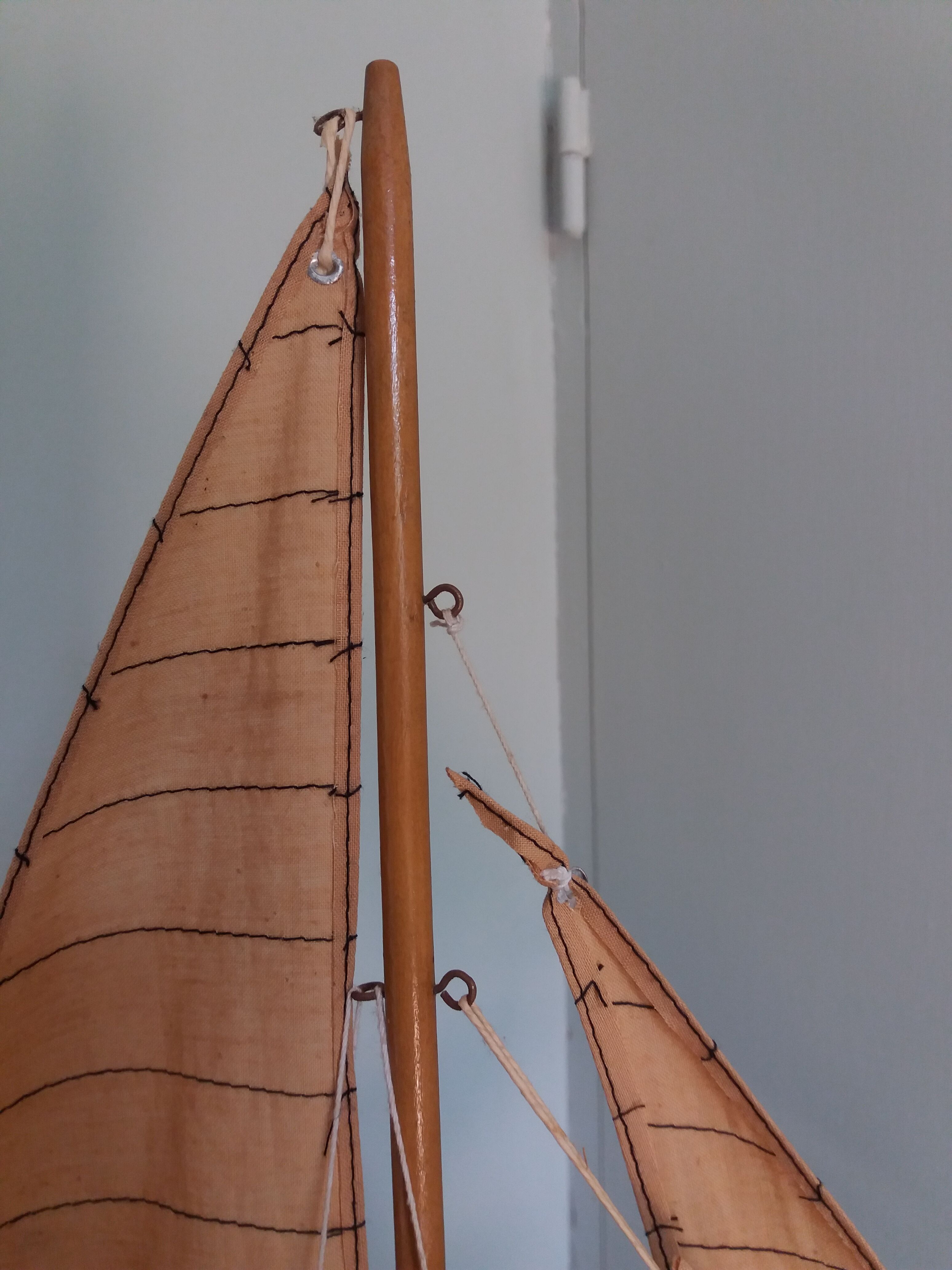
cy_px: 635
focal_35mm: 28
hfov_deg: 49.7
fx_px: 1027
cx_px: 476
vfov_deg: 63.4
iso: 125
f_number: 1.9
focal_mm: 3.7
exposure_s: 1/100
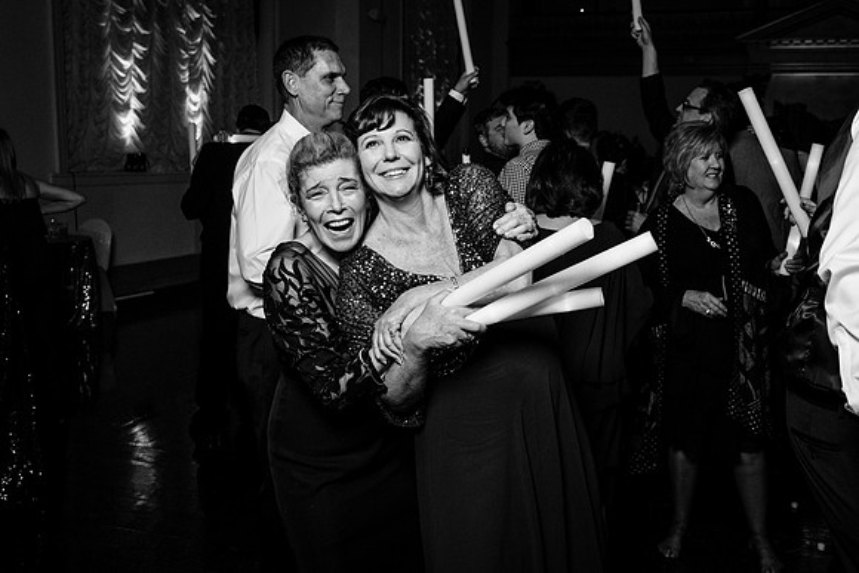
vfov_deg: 38.9
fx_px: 810
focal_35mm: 34
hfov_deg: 55.6
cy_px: 248
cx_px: 499
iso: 2000
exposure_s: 1/200
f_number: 4
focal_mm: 29
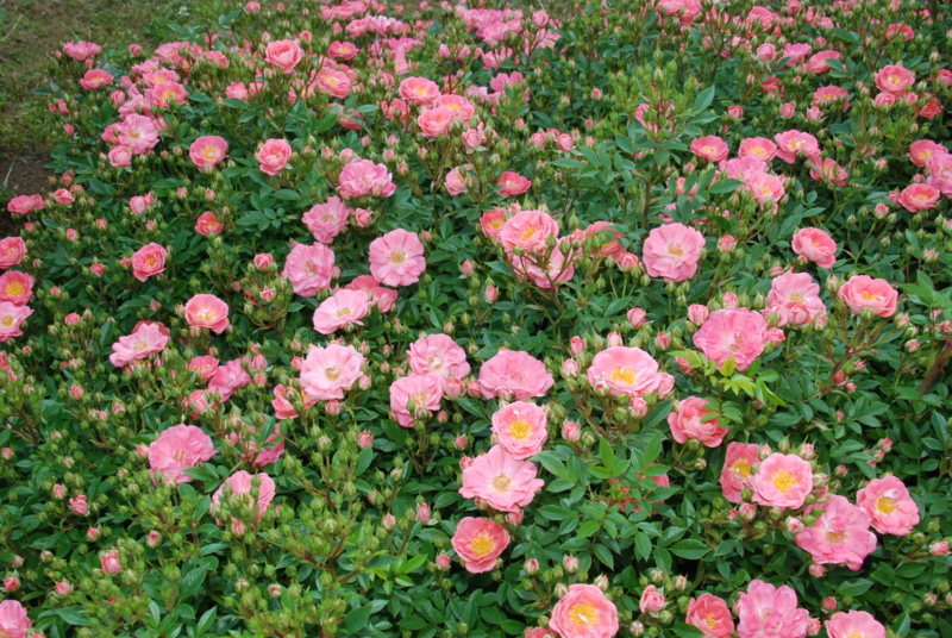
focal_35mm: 48
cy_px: 319
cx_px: 476
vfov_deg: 28.2
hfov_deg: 41.1
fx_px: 1271
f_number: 14
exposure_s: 1/200
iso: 800
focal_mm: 32
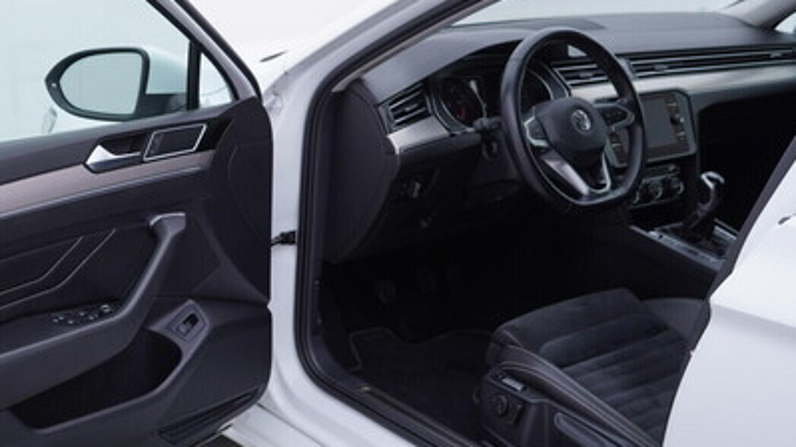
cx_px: 255
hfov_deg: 39.3
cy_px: 213
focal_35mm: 52
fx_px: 1097
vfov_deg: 23.0
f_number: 3.5
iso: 125
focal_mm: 24
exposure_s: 1/60
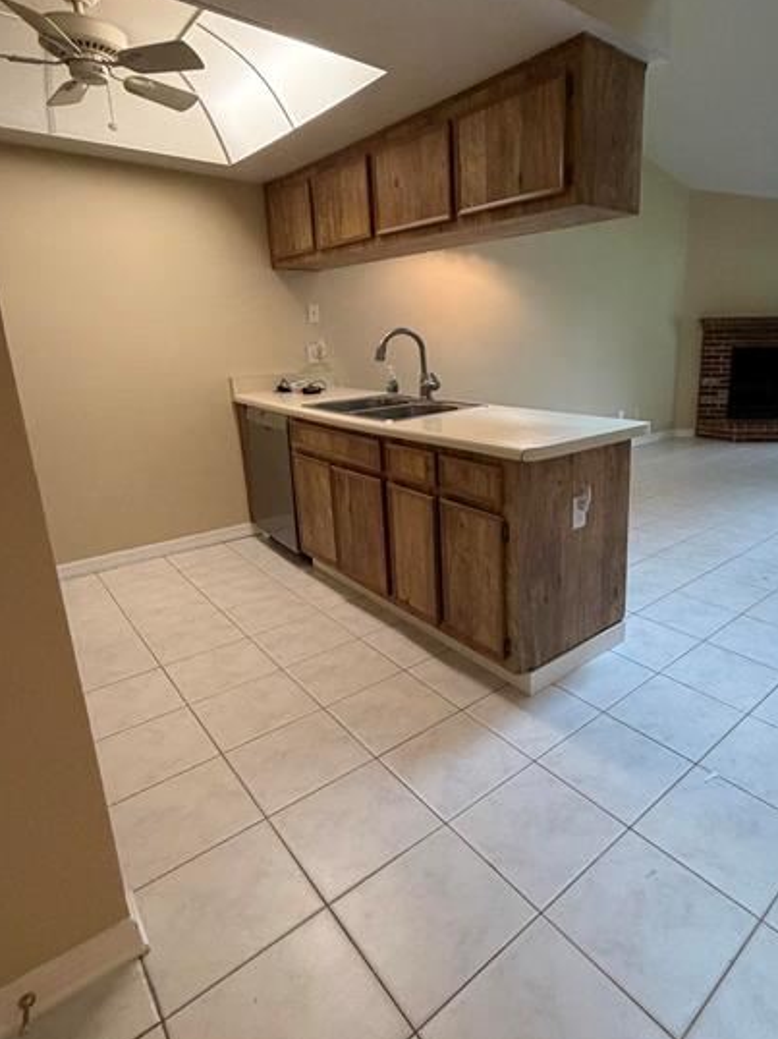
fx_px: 600
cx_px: 488
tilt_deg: -13.4
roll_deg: +0.8
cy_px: 481
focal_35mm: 20
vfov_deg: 81.6
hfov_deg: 64.9
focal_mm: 2.22
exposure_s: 1/120
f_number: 2.2
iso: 250
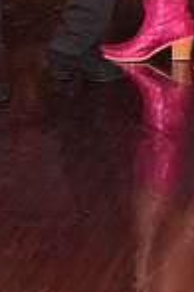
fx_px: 2239
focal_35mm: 277
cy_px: -246
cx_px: 171
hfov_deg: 5.0
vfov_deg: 7.2
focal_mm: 70
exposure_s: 1/200
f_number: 4
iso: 4000
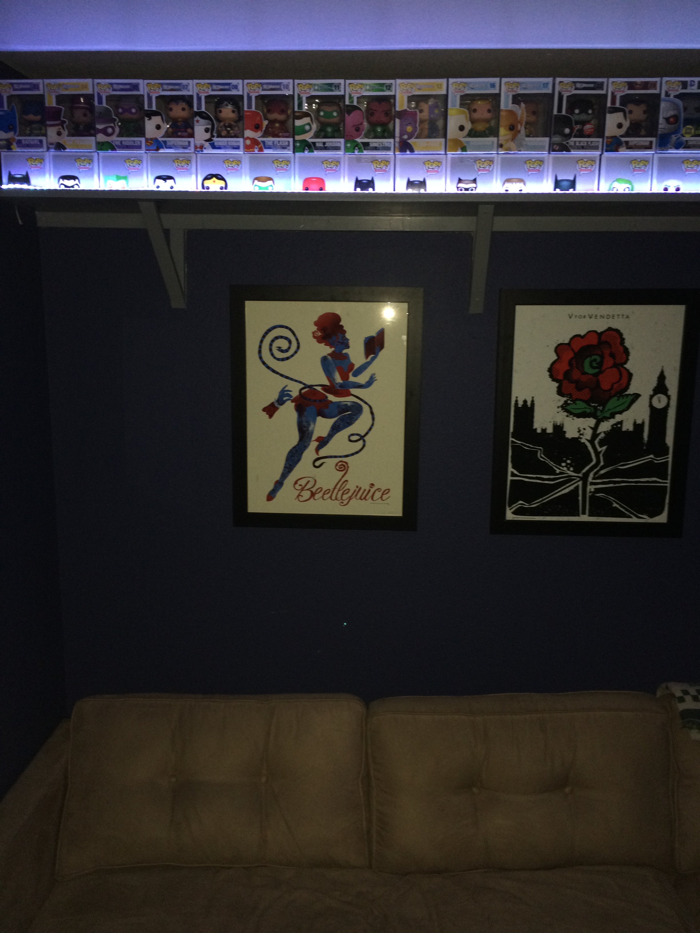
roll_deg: +0.7
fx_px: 782
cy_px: 466
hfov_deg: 48.2
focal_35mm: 29
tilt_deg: -11.7
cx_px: 350
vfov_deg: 61.7
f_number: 2.2
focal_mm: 4.15
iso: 100
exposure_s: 1/16
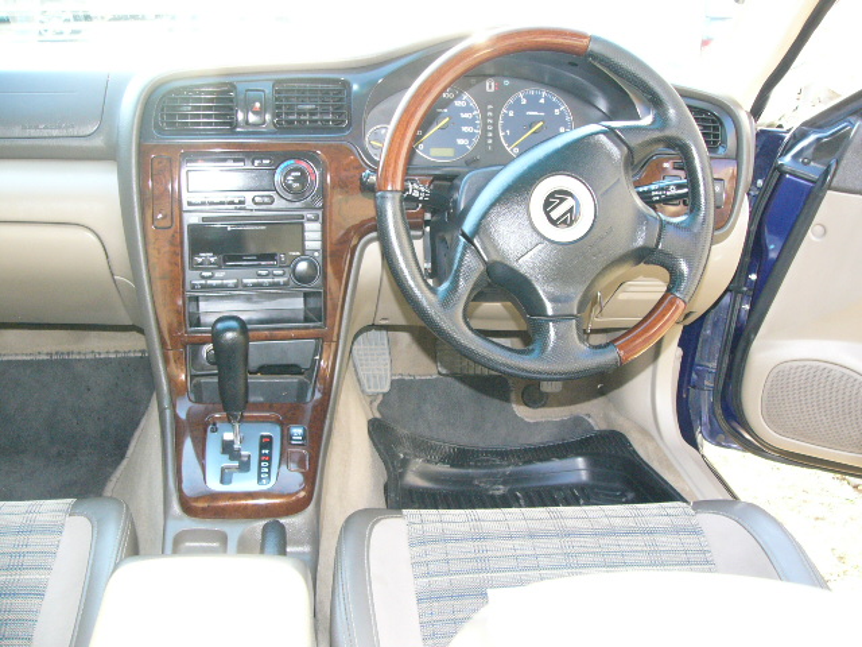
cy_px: 324
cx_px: 431
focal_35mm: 36
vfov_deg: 39.7
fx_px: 896
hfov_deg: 51.4
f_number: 2.8
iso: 200
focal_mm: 6
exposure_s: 1/60
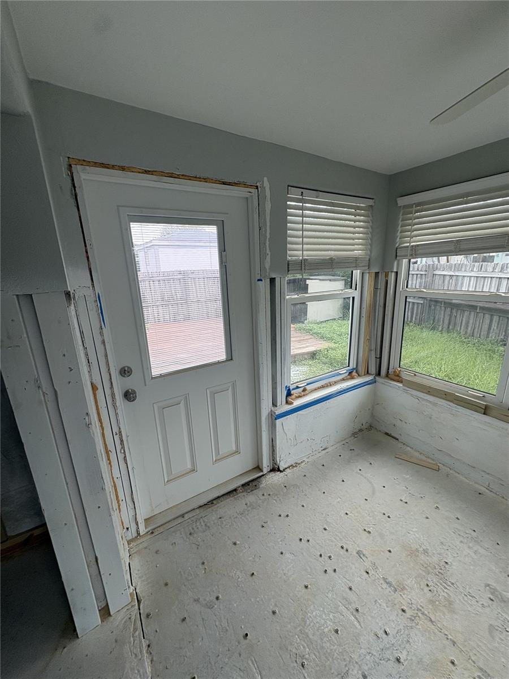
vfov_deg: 102.1
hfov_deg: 85.7
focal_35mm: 14
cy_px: 340
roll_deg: +2.2
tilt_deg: -14.2
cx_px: 254
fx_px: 274
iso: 64
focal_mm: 2.22
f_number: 2.2
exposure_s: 1/320
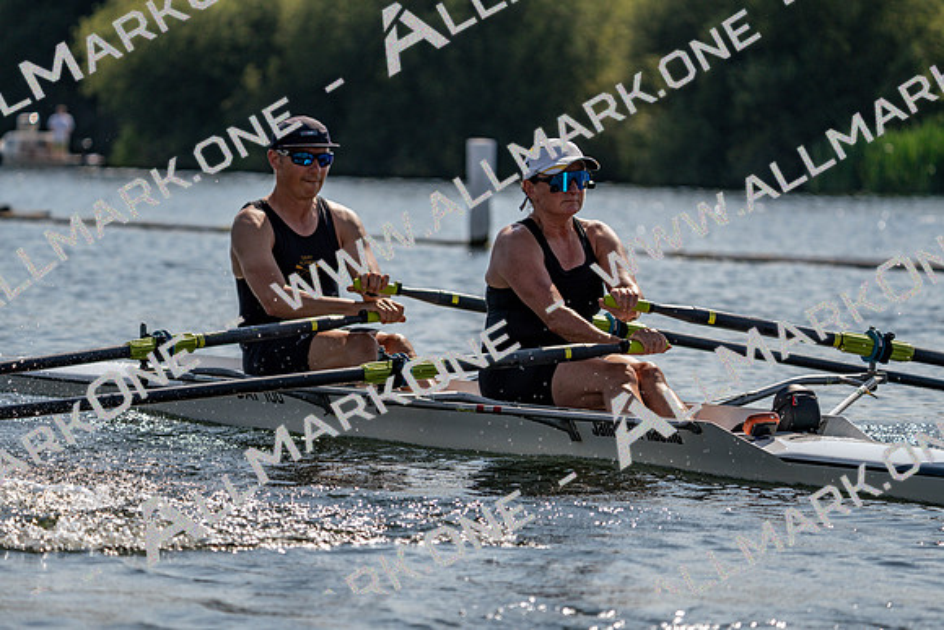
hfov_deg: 10.3
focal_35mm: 200
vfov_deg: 6.9
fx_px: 5245
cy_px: 315
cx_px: 472
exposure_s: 1/1600
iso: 100
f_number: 5.6
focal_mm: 200
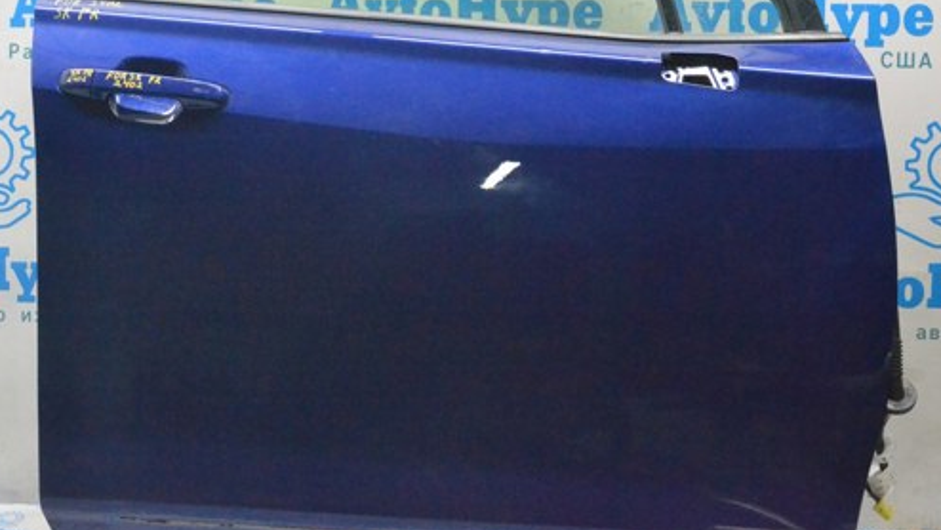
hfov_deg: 36.6
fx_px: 1422
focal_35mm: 57
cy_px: 139
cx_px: 440
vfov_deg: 20.9
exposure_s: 1/160
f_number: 9
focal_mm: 28
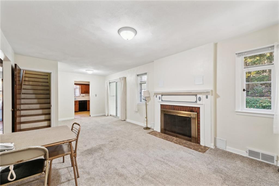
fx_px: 109
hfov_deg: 104.2
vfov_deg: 81.2
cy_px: 93
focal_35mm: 14
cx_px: 140
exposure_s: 1/2.5
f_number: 11
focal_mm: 14
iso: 50
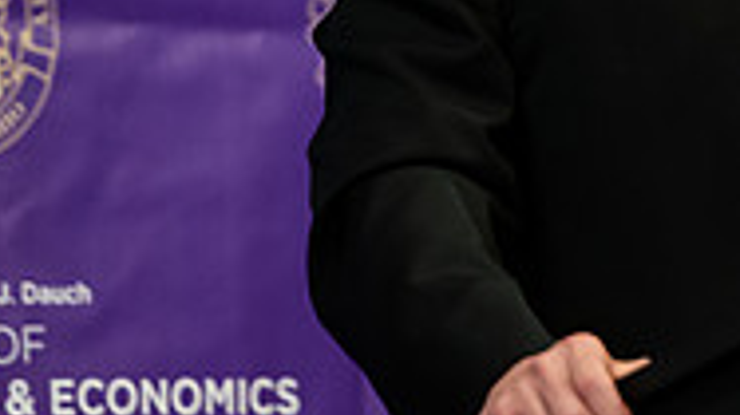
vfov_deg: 2.0
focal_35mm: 617
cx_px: 776
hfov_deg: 3.5
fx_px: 12101
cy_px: -109
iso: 2500
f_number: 3.2
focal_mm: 190
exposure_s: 1/200
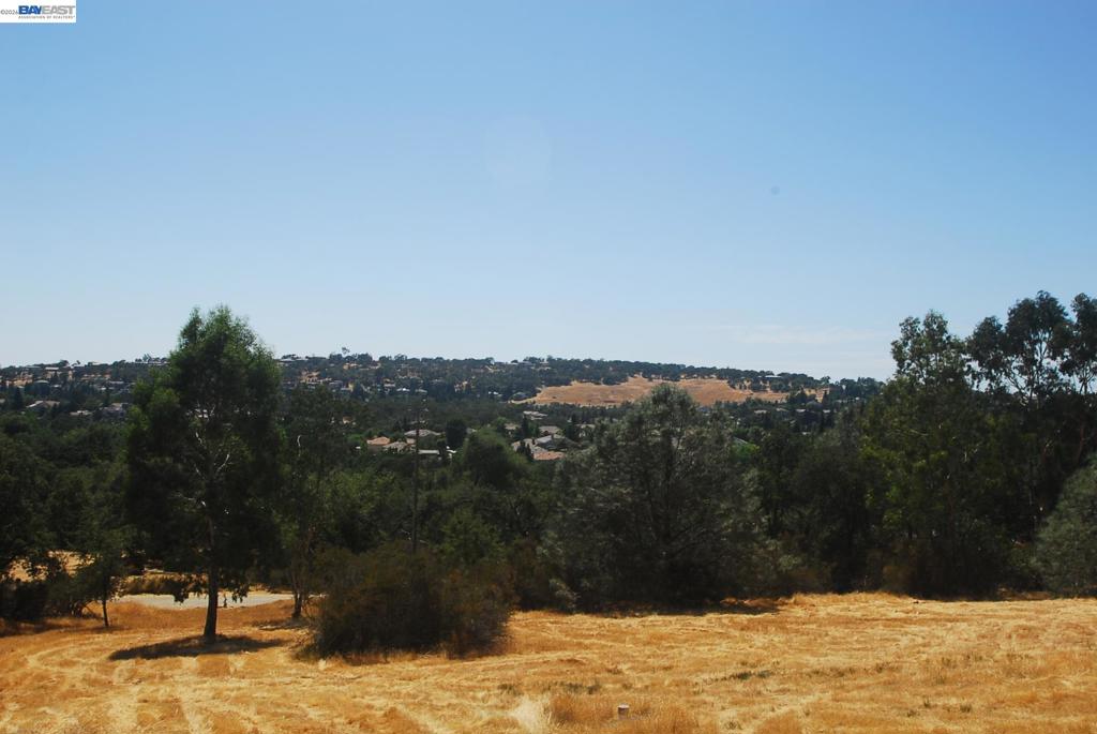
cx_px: 548
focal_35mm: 36
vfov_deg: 37.0
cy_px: 367
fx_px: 1098
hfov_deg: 53.1
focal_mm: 24
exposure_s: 1/100
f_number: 18
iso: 100
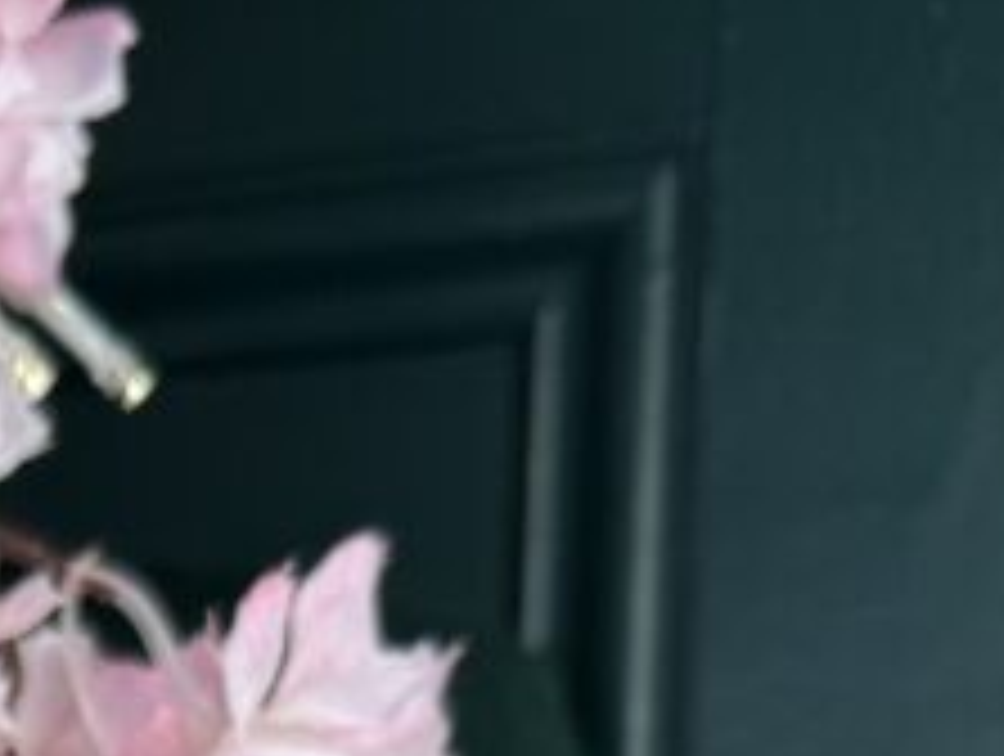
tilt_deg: -8.8
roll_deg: +0.2
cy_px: 1710
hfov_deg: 16.1
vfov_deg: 11.5
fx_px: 3196
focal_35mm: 110
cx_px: -585
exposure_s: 1/158
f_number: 1.78
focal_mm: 6.76
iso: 64
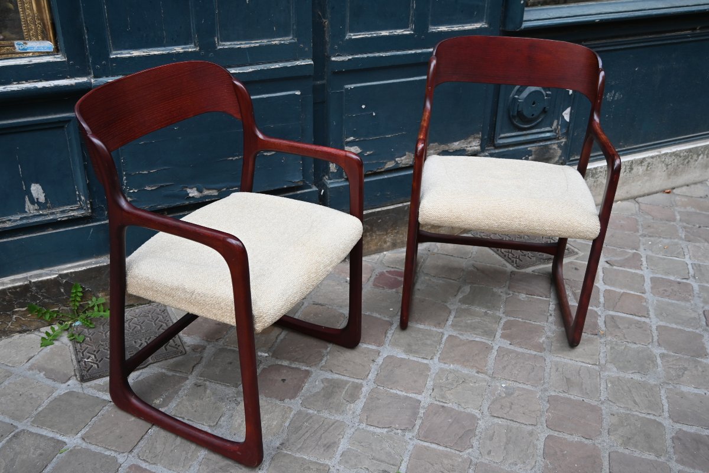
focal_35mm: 34
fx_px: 665
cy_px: 236
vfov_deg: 39.1
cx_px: 354
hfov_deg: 56.1
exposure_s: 1/160
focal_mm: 22.5
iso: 400
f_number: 3.8
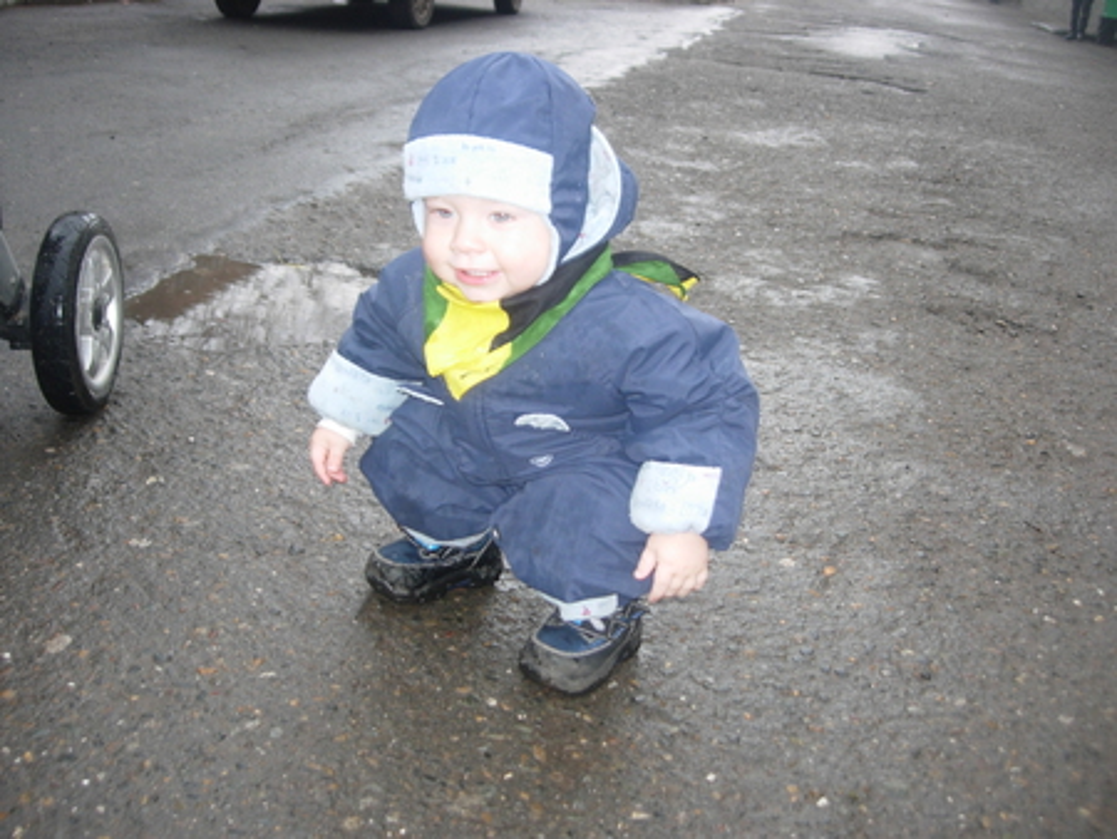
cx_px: 558
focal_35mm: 38
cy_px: 420
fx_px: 1227
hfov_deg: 49.0
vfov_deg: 37.8
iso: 79
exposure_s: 1/32
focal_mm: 7.8
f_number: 2.8
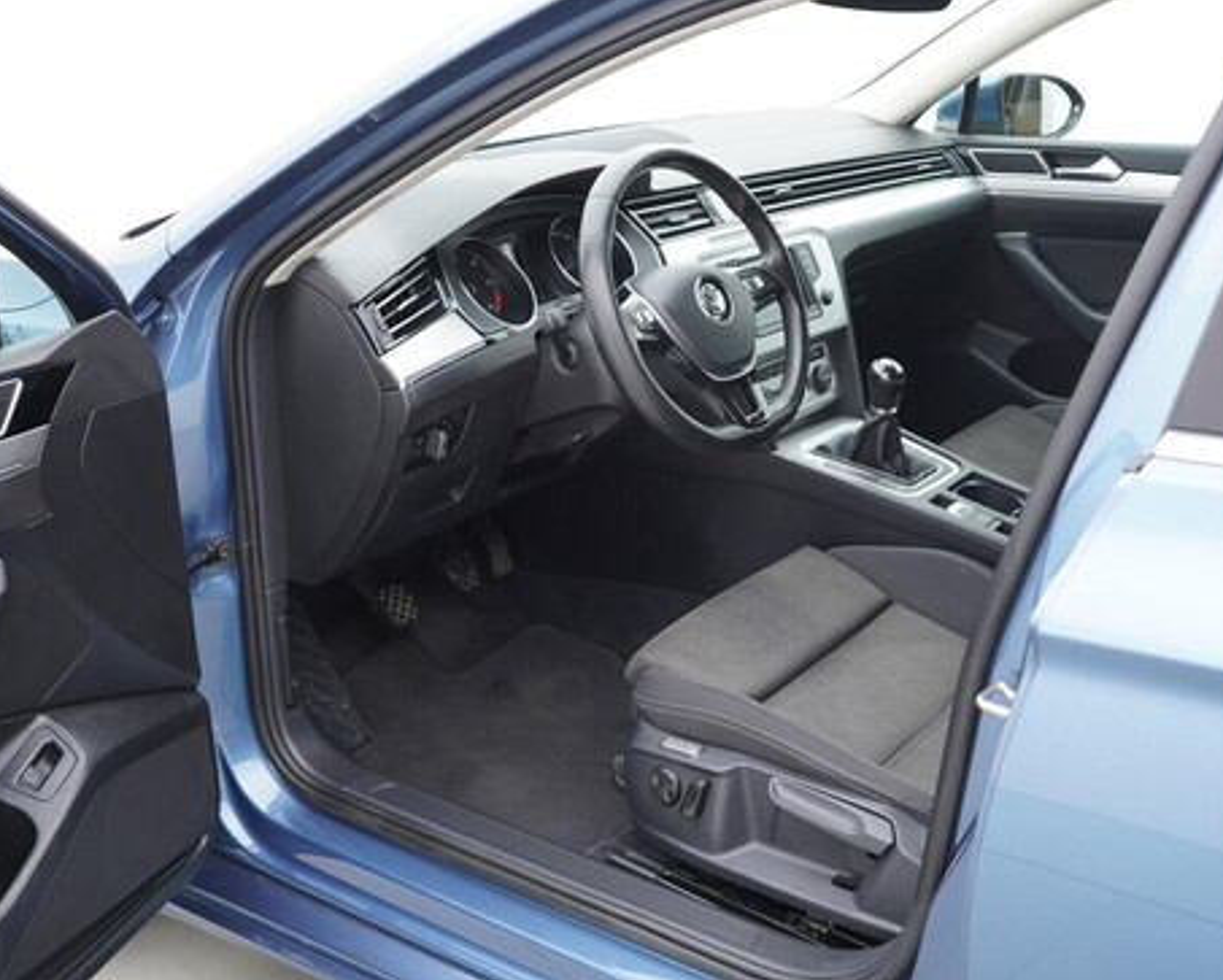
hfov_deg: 44.6
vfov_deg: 36.5
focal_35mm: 41
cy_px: 487
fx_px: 1485
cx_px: 710
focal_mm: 24
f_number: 2.8
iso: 200
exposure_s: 1/40
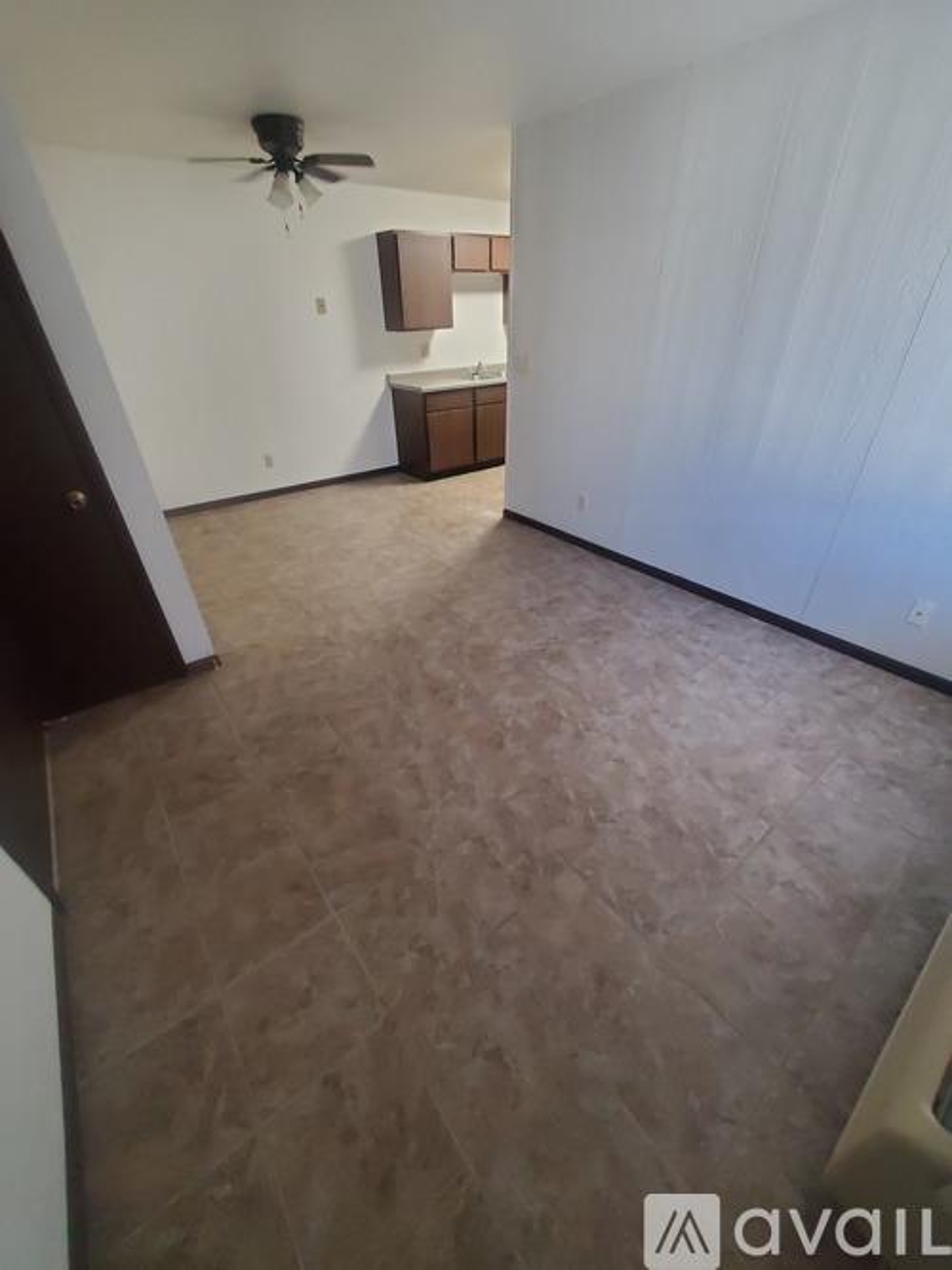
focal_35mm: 13
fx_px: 477
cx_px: 476
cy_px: 635
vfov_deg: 106.2
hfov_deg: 89.9
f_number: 2.2
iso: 640
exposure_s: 1/29
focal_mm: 1.8
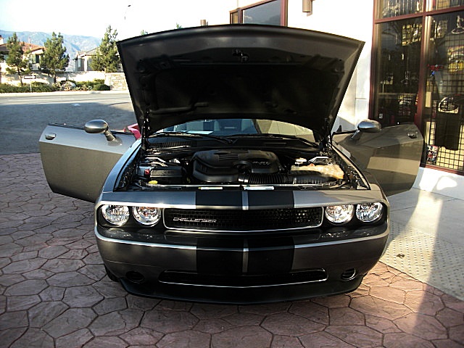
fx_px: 483
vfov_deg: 39.7
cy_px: 174
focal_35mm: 36
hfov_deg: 51.4
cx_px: 232
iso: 50
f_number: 2.8
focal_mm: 6.3
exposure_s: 1/125
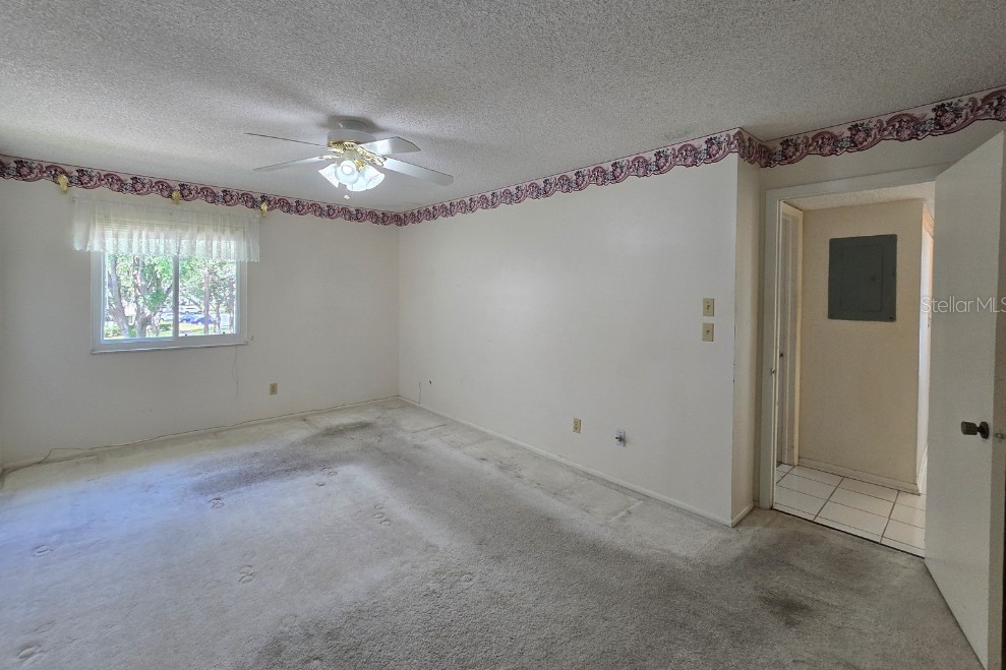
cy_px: 304
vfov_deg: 81.0
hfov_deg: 104.3
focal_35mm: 14
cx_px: 495
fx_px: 391
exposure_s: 1/60
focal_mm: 2.2
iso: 100
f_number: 2.2
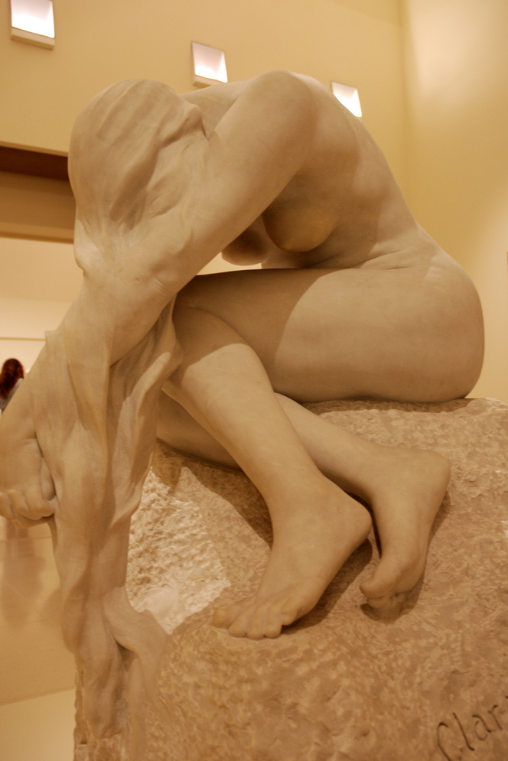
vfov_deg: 55.8
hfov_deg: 38.9
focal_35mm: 34
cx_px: 249
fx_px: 719
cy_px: 371
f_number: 3.8
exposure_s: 1/13
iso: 400
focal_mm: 22
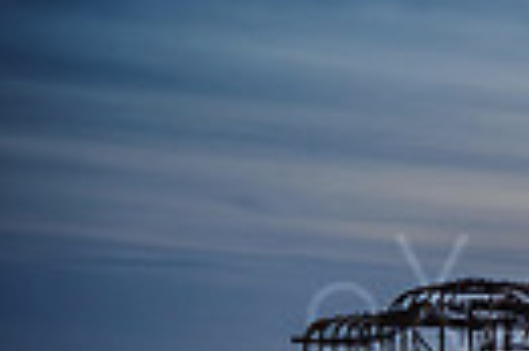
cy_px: 349
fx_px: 2363
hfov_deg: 11.6
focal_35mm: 161
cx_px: 1026
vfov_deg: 8.5
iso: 100
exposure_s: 10
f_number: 22
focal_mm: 24
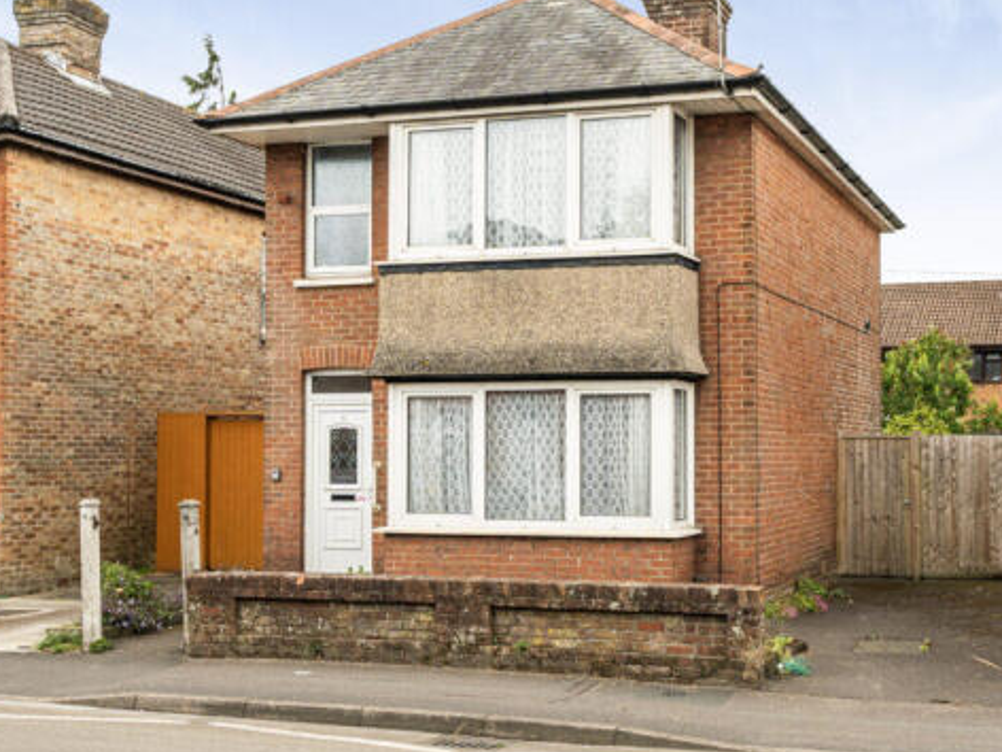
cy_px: 311
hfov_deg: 39.6
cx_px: 581
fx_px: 1389
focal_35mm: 48
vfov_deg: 30.2
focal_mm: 24
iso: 400
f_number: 8
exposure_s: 1/500
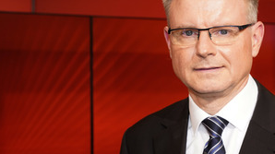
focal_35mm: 92
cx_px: 203
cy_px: 87
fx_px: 670
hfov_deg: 23.0
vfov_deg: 13.1
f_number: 5
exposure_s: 1/160
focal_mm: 58
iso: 2000
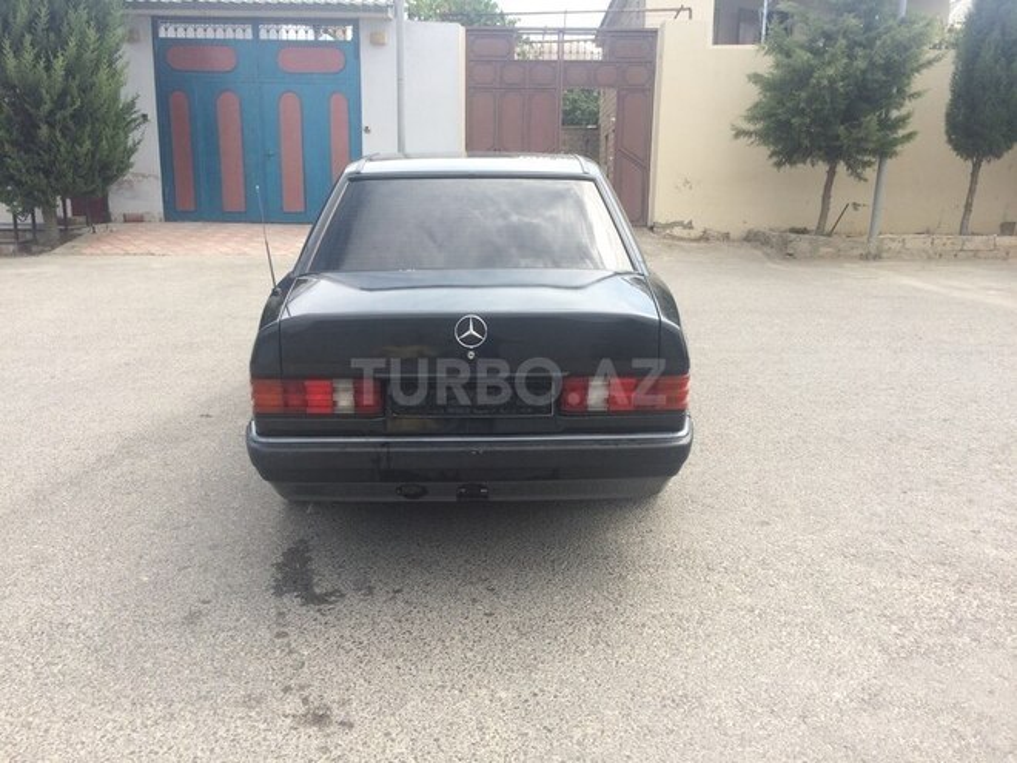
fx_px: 852
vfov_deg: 48.2
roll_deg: -1.7
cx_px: 508
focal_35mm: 29
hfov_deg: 61.7
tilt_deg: -12.6
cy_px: 382
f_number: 2.2
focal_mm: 4.15
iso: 32
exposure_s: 1/1140
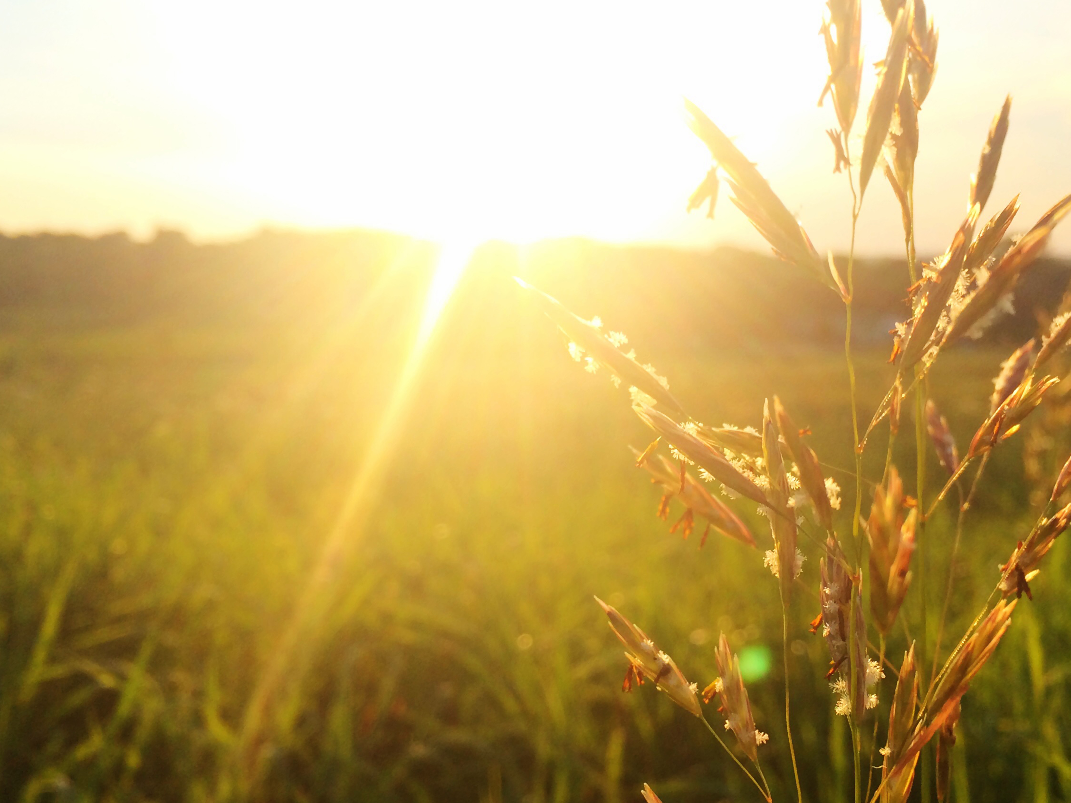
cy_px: 394
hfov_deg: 44.6
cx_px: 628
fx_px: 1299
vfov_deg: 34.3
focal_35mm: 42
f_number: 2.2
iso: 32
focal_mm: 4.15
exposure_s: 1/1109
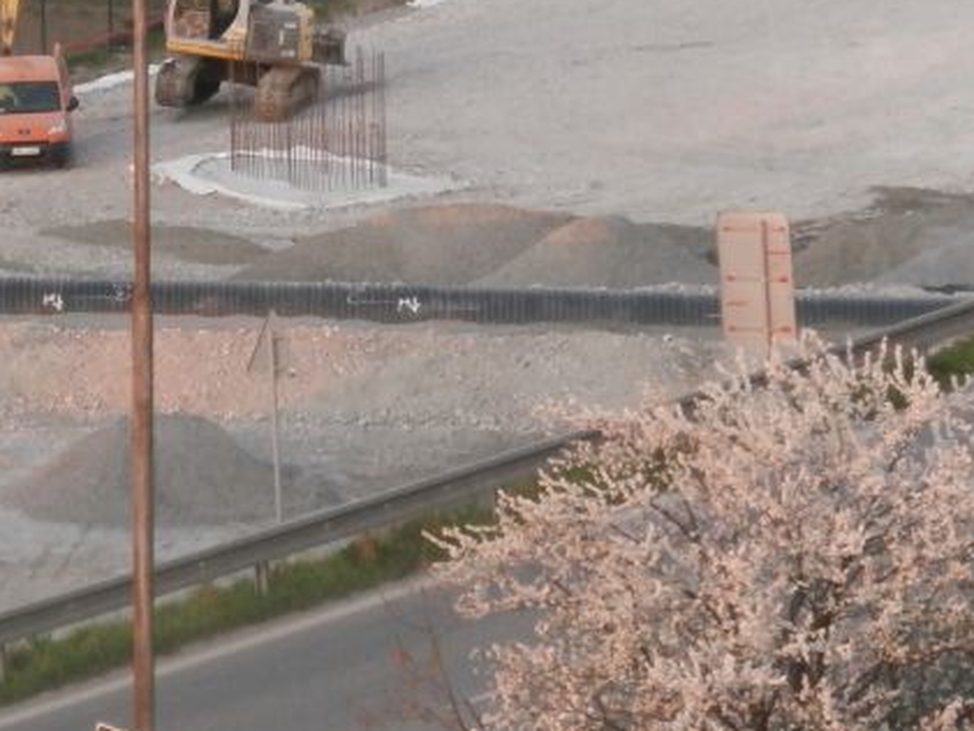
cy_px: 245
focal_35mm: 304
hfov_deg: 6.5
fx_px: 8556
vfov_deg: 4.9
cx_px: 292
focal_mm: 35.34
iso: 800
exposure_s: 1/200
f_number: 5.8
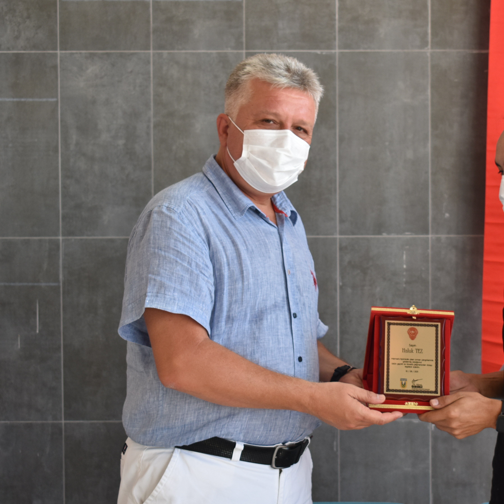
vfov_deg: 21.4
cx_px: 372
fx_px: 1334
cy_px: 267
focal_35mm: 81
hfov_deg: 21.2
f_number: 5.6
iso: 400
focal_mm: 38
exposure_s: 1/125
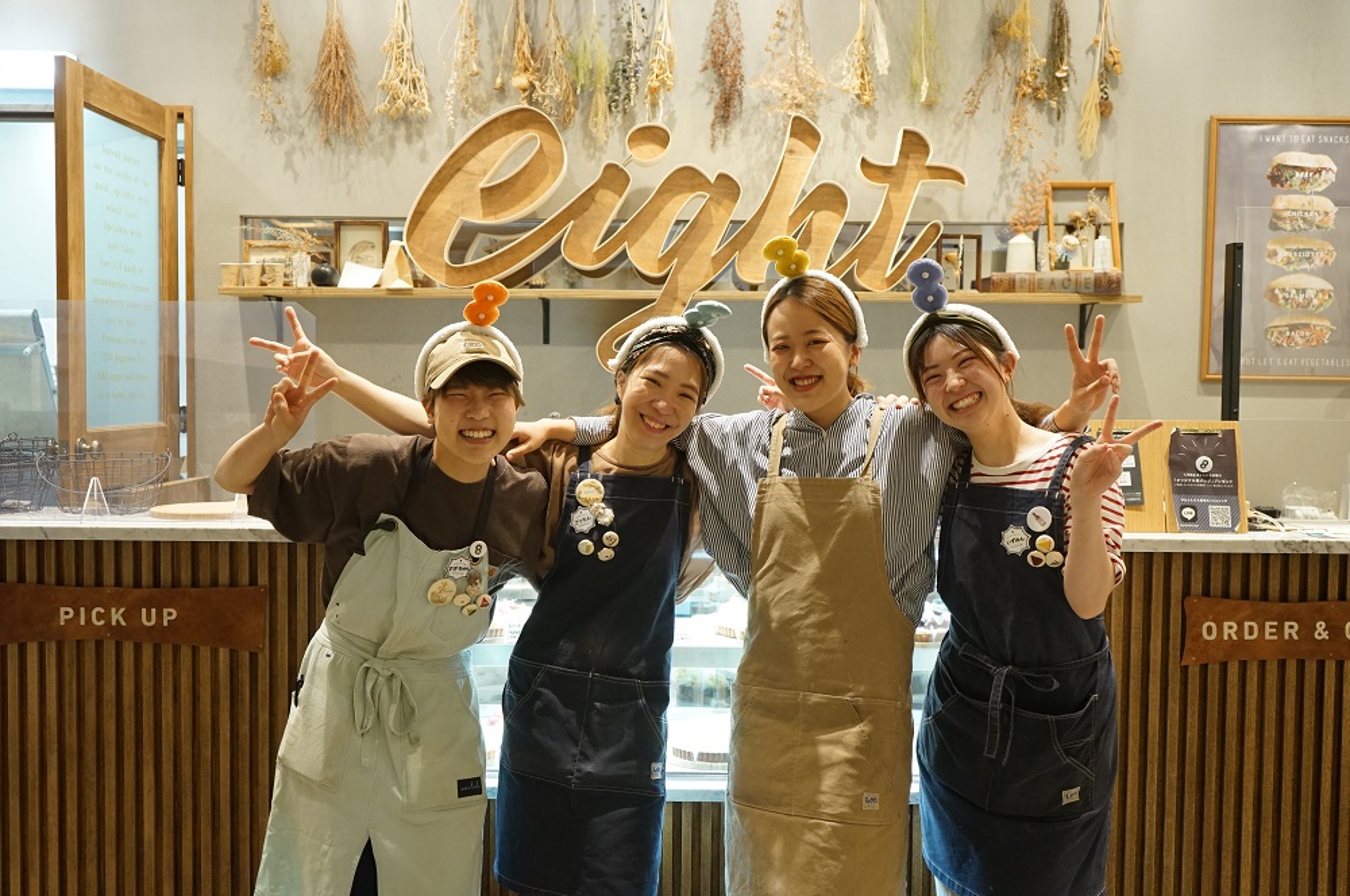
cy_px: 448
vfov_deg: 36.8
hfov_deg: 53.2
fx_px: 1348
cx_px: 675
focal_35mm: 36
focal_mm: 36
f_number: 5
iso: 2000
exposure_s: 1/60
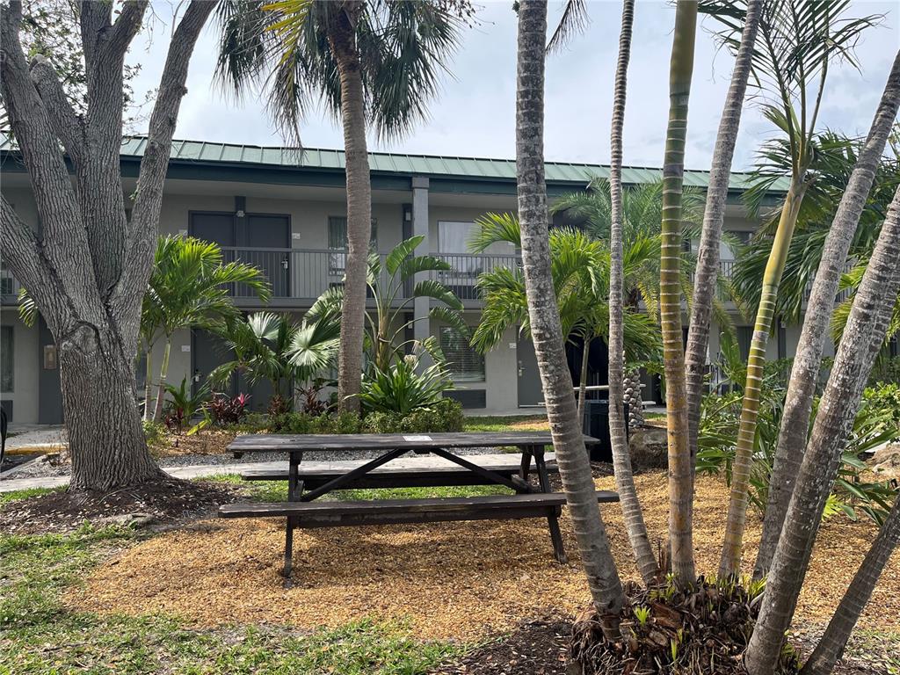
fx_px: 676
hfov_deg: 67.3
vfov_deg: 53.1
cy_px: 338
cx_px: 450
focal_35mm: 26
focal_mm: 5.1
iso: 50
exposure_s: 1/2179
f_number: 1.6
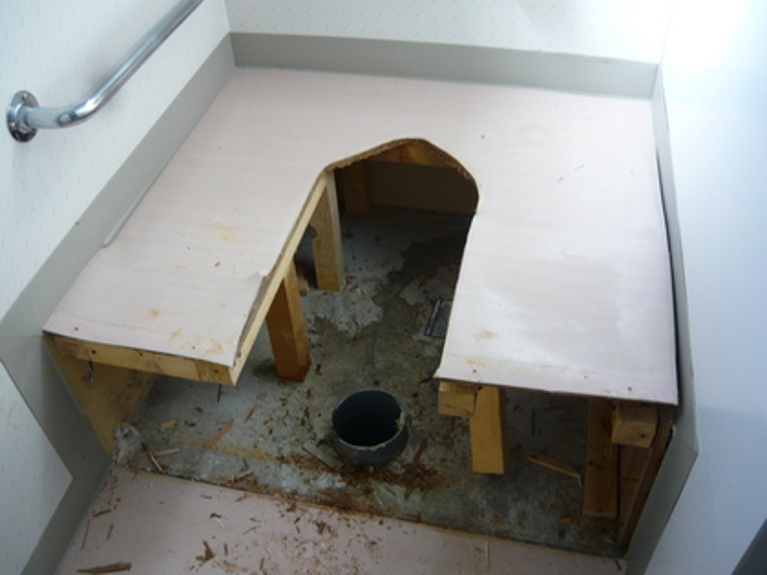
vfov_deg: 42.9
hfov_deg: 55.4
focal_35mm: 33
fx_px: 731
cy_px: 288
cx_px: 384
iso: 100
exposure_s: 1/30
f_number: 2.8
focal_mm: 5.5
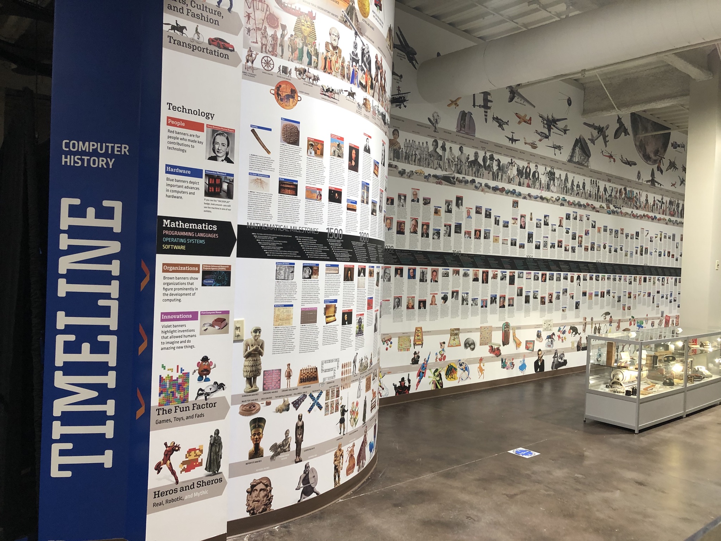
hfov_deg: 63.4
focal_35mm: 28
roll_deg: -2.6
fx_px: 583
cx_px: 360
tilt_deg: -0.8
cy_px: 270
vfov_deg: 49.7
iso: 40
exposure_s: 1/24
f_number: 1.8
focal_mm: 4
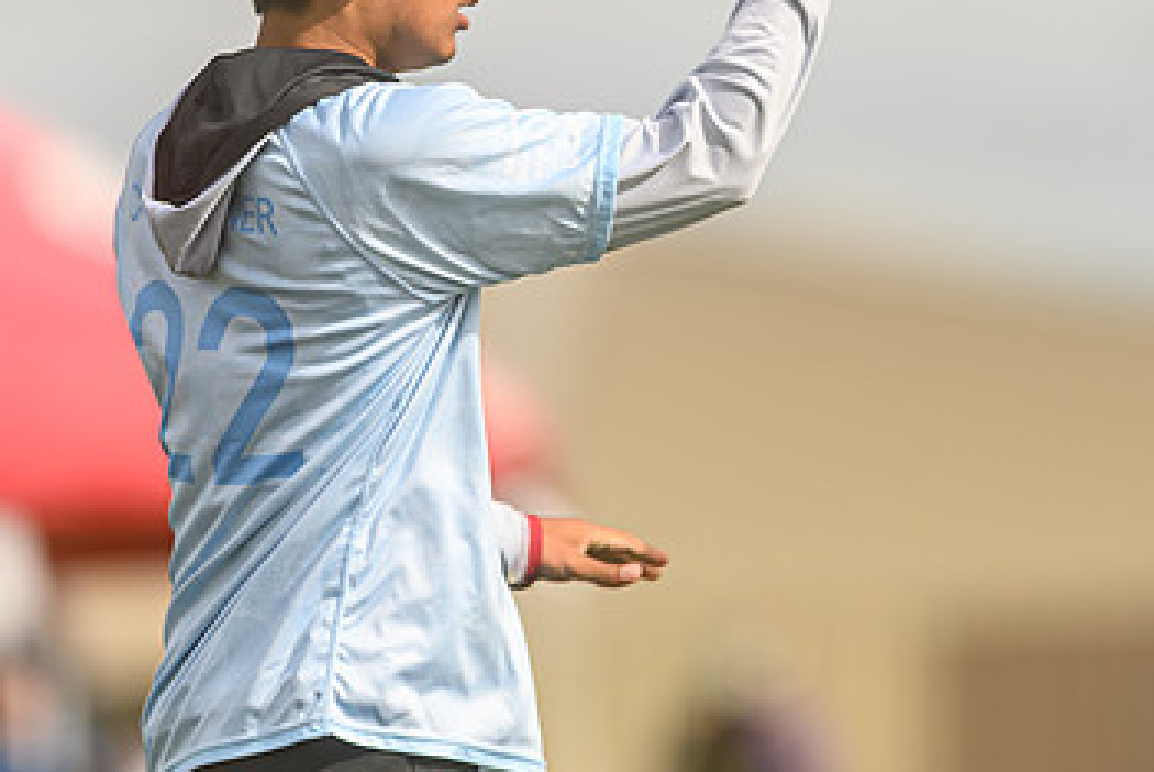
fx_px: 24318
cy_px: 213
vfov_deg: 1.8
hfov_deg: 2.7
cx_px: 627
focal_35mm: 758
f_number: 3.2
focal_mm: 400
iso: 100
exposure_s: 1/1600
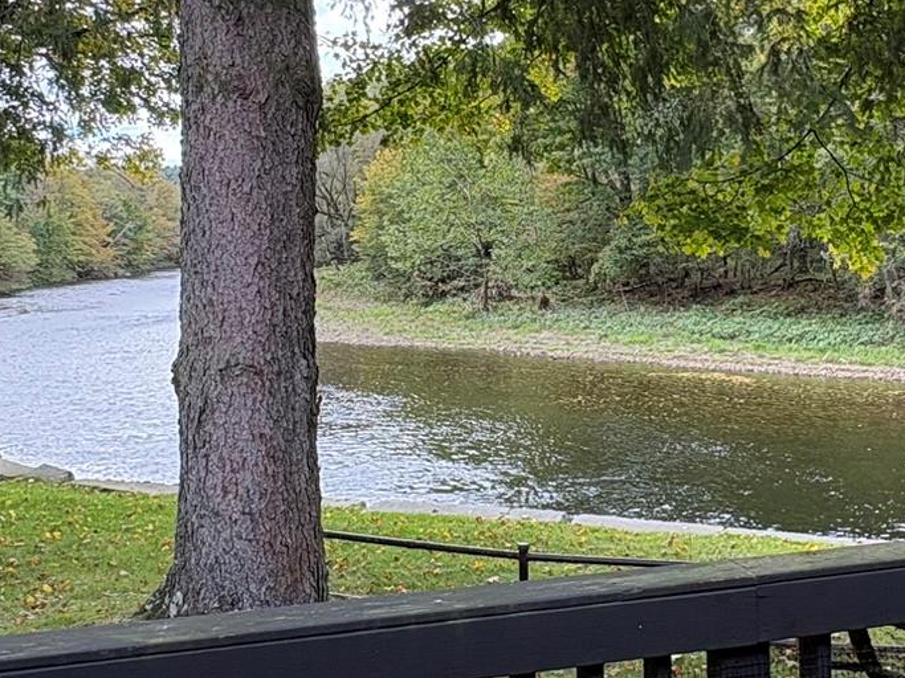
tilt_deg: -1.1
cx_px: 497
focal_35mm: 42
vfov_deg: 34.2
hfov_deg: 44.7
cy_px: 257
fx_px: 1098
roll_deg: +1.9
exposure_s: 1/217
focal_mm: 2.22
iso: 64
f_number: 2.2
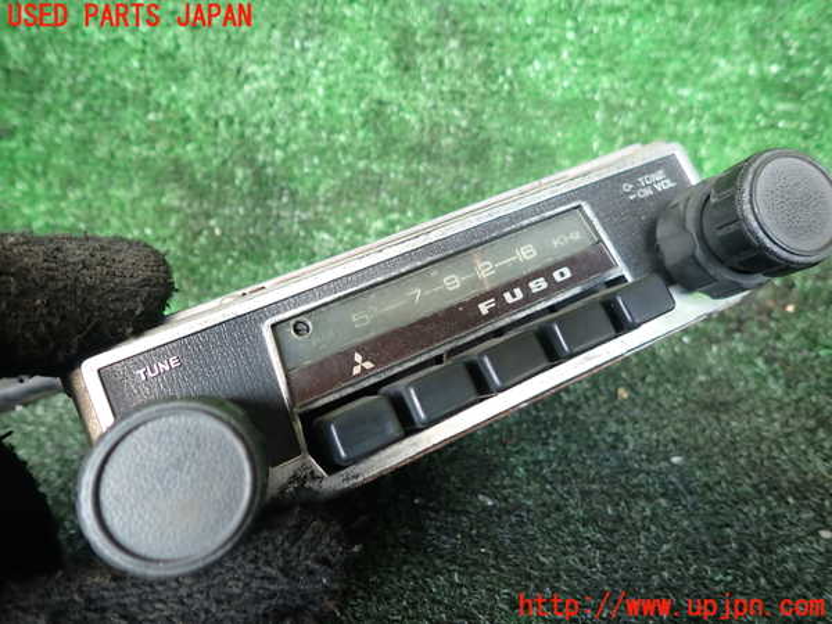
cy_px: 312
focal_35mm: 25
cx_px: 416
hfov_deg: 69.4
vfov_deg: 54.9
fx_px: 601
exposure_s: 1/60
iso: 125
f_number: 2
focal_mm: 4.5
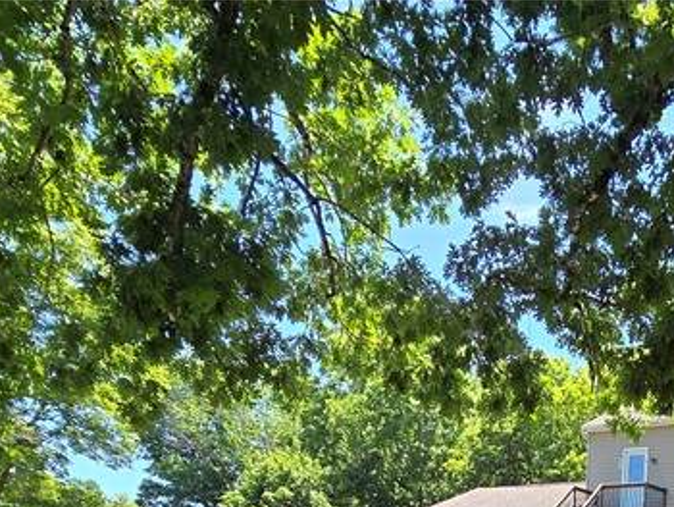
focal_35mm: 38
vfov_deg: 27.6
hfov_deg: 43.8
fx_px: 740
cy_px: 738
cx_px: 630
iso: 50
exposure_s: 1/484
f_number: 2.2
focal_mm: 2.2
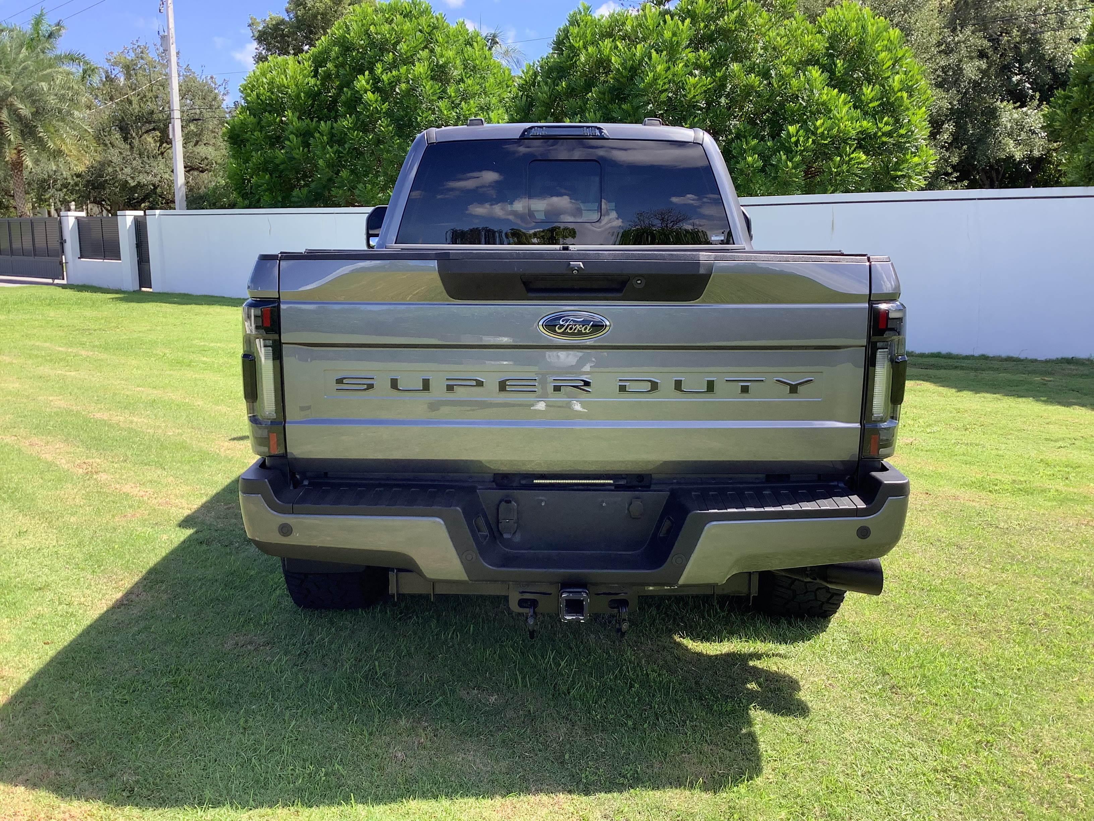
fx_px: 980
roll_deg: +0.1
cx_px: 547
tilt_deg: -11.5
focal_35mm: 31
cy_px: 410
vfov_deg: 45.4
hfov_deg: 58.4
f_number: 2.4
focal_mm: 3.3
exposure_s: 1/277
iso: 25
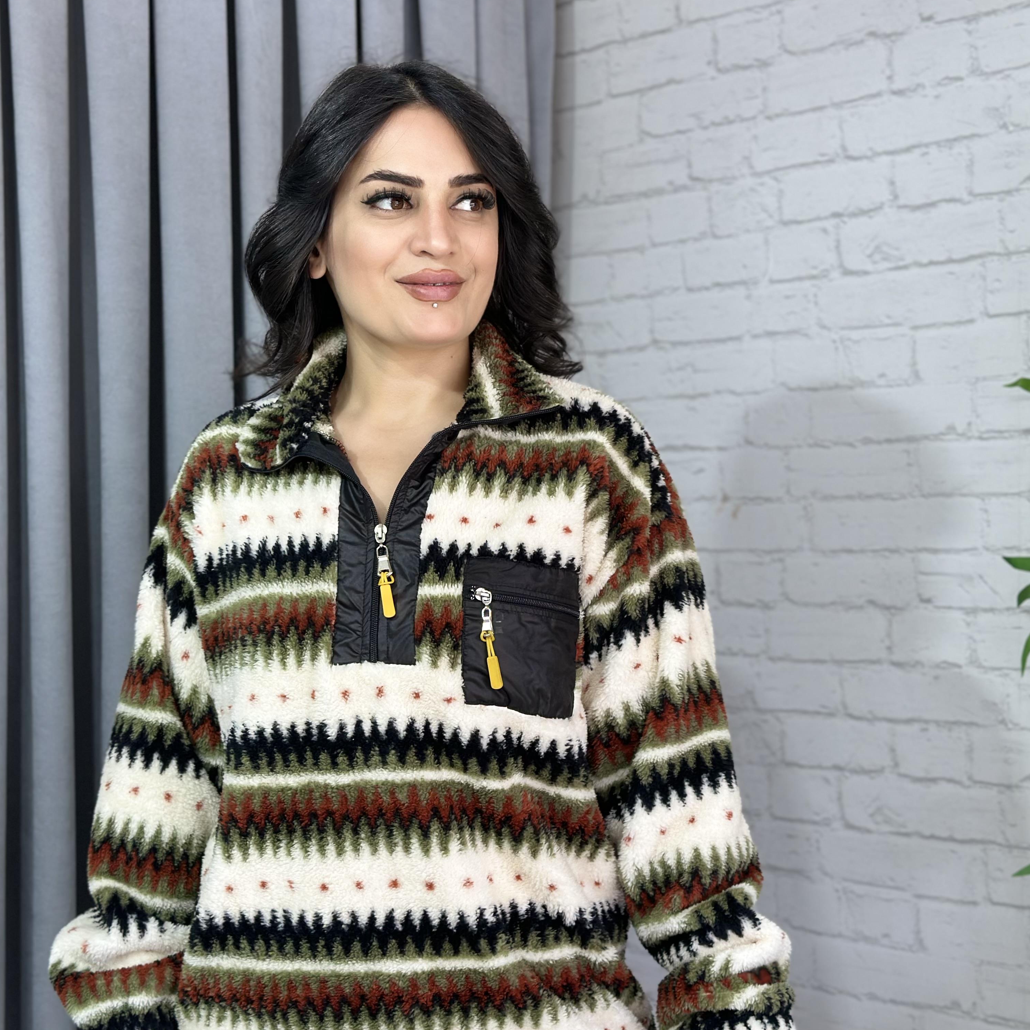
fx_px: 1919
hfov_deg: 30.0
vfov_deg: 30.0
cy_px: 589
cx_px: 517
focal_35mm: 57
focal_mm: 6.86
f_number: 1.78
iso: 64
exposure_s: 1/118
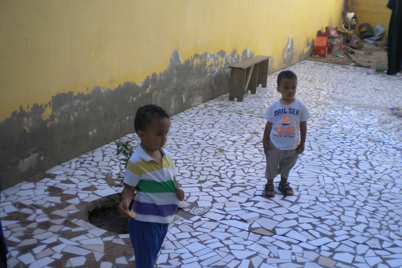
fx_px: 480
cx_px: 215
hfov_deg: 45.4
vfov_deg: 31.0
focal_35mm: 43
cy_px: 177
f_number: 3.1
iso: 80
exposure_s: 1/73.6
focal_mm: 6.3
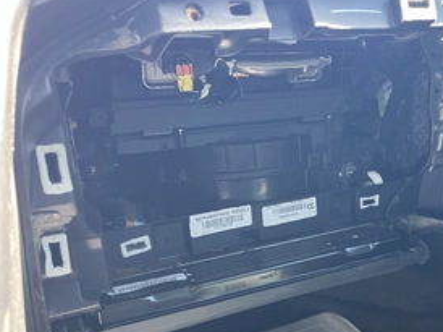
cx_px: 317
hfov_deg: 47.7
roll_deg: -2.4
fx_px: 486
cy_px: 211
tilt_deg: -20.8
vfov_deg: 37.4
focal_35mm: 38
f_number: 1.6
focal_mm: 5.1
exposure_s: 1/60
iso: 200
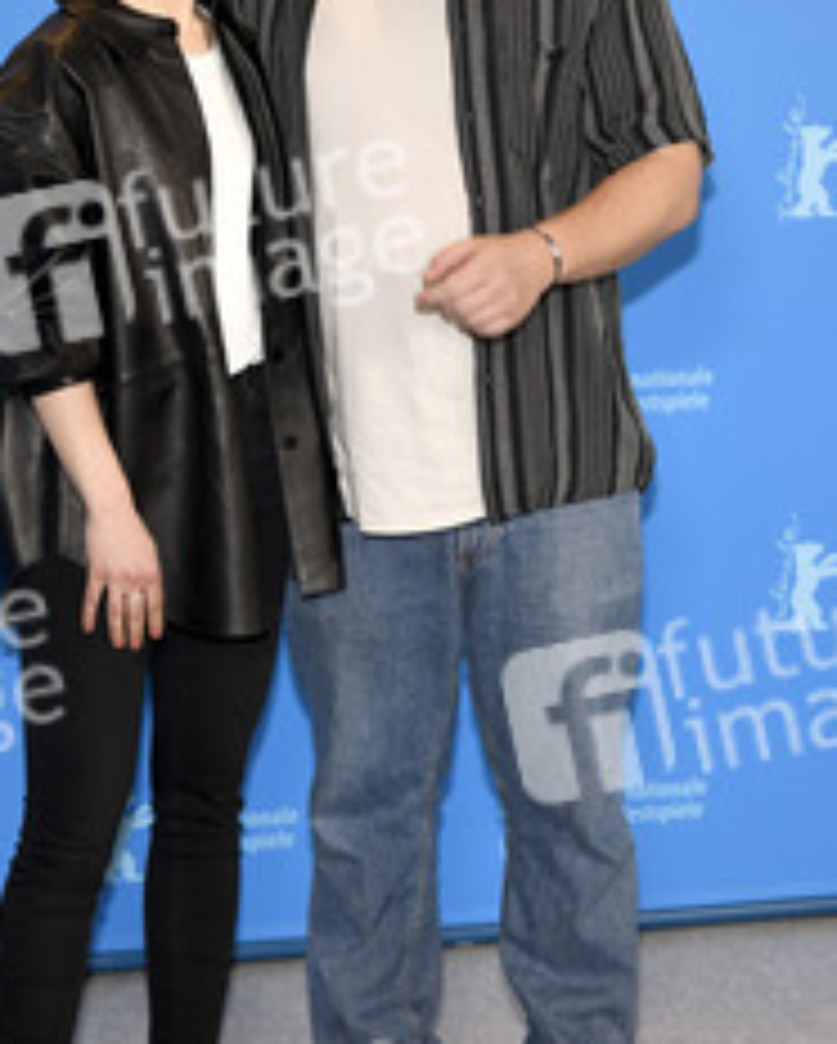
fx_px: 3494
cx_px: 324
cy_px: 472
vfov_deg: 17.0
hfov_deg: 13.6
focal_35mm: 113
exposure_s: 1/400
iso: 640
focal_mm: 70
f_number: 3.2
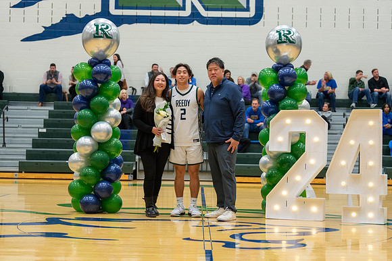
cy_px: 130
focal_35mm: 70
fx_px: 762
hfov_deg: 28.8
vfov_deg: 19.5
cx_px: 196
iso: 3200
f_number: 2.8
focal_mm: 70
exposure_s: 1/320
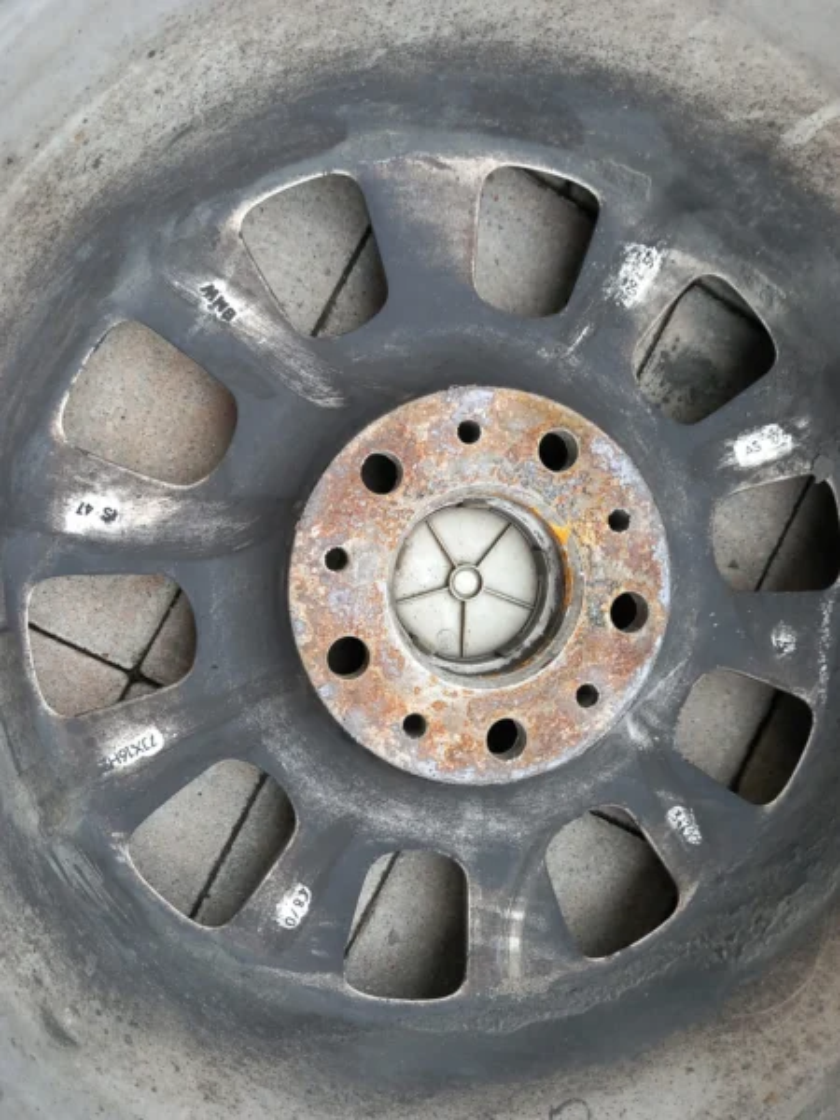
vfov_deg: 65.3
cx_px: 420
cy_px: 560
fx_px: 874
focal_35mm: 27
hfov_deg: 51.4
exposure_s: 1/50
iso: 80
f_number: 1.8
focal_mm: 4
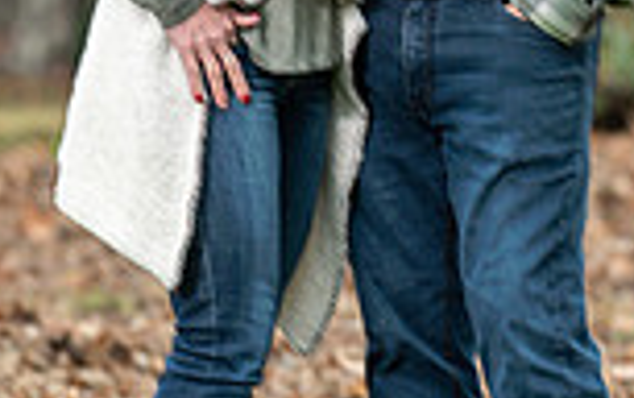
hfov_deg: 4.0
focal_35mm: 524
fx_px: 9064
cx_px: 390
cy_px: -108
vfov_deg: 2.5
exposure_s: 1/125
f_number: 4
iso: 200
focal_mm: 175
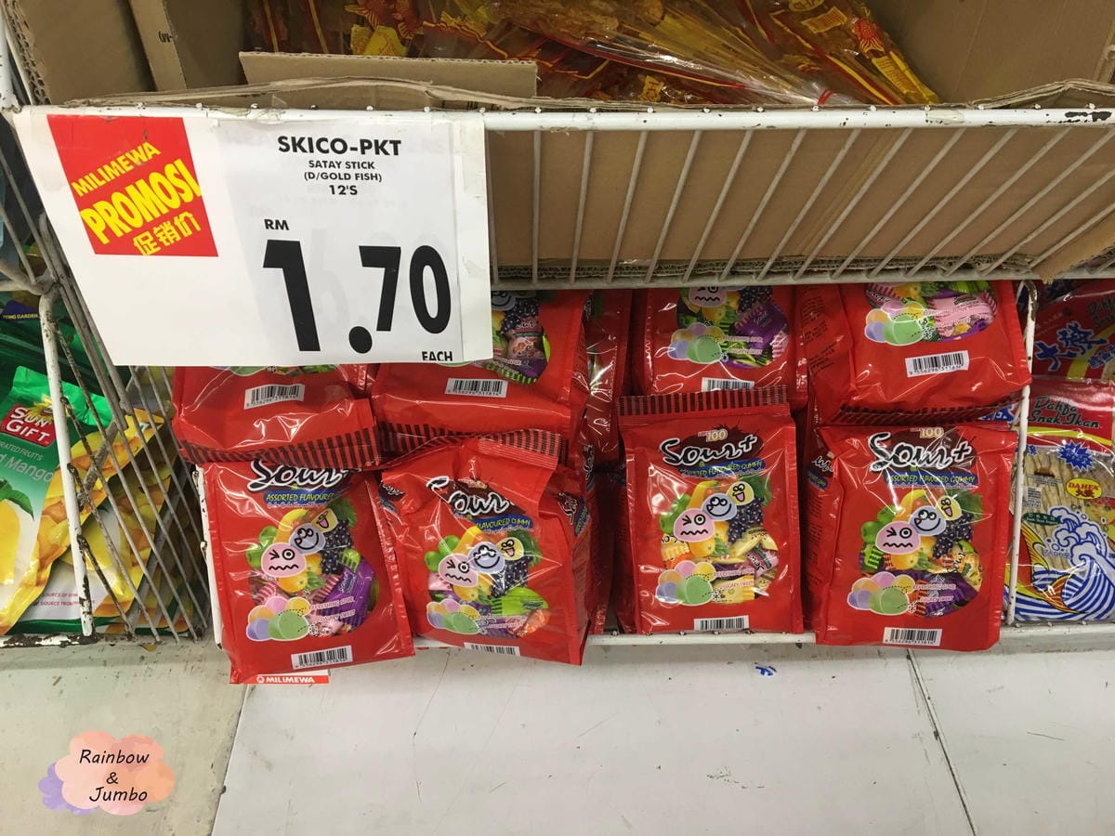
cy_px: 418
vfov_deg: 48.2
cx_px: 558
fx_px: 934
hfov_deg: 61.7
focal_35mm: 29
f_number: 2.2
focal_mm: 4.15
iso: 100
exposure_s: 1/33
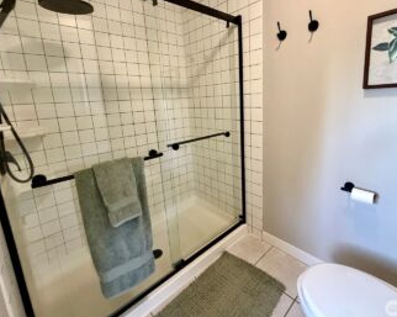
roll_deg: +3.4
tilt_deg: -9.4
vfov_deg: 76.4
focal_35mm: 17
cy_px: 136
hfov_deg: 89.4
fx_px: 200
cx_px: 218
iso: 500
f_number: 2.2
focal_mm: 2.22
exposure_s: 1/60
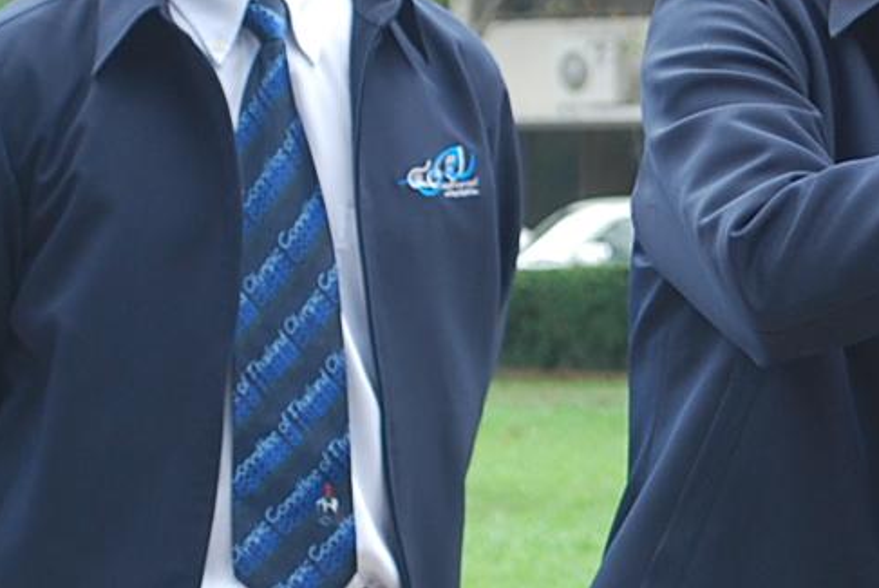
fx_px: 6427
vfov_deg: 5.2
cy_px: 112
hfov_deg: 7.8
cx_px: 843
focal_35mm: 263
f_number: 5.3
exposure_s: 1/100
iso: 200
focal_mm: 44
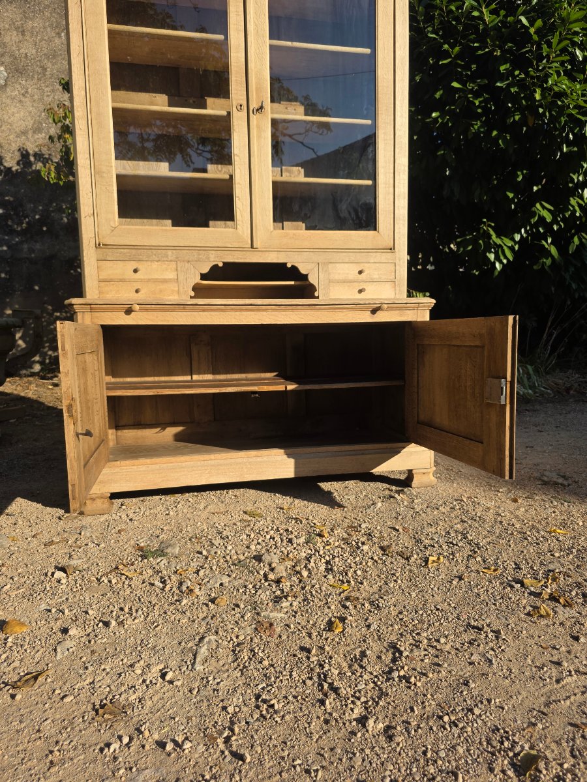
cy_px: 391
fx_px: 520
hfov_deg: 58.9
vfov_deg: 73.9
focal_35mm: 23
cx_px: 294
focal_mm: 6.3
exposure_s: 1/4434
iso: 80
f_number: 1.7
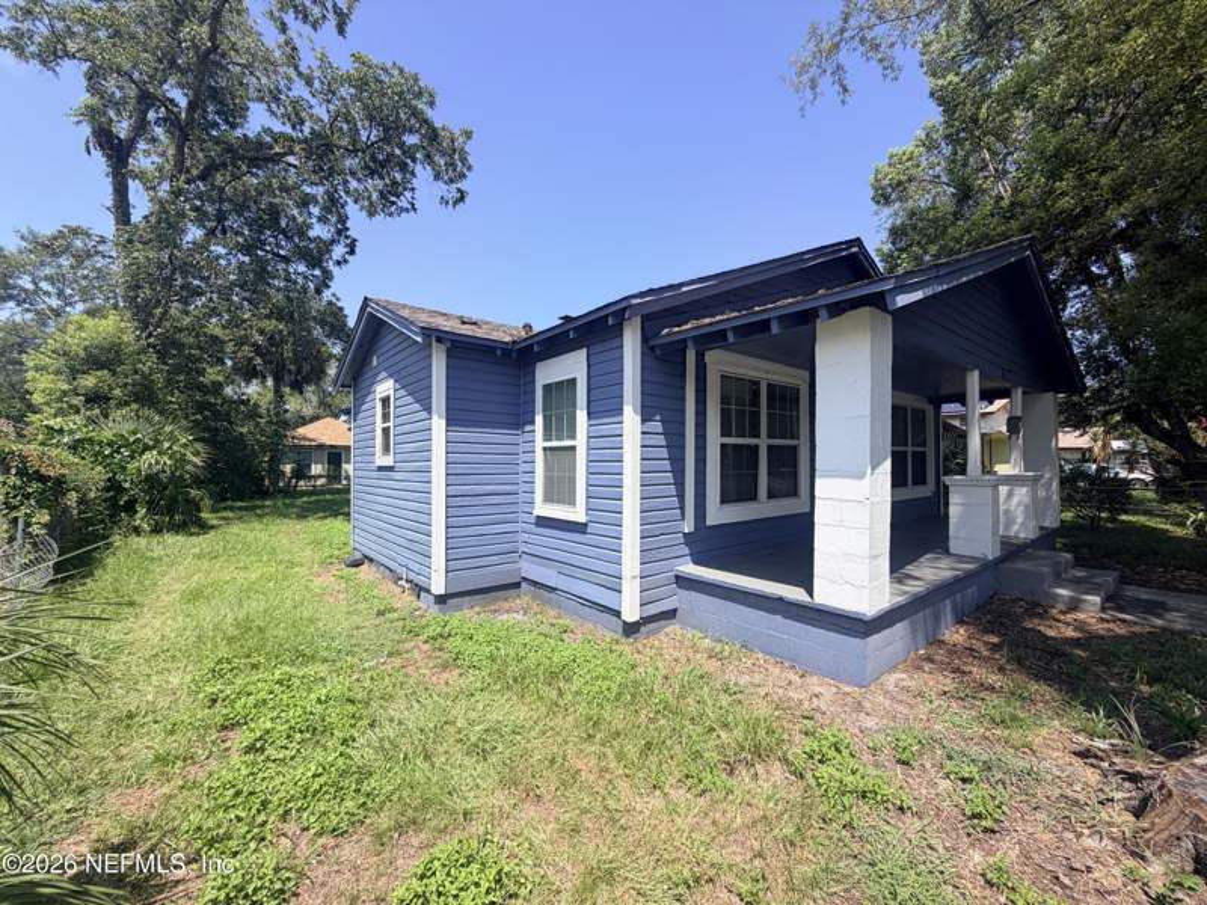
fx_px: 488
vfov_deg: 85.7
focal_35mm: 14
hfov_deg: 102.1
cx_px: 604
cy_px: 452
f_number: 2.2
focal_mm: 2.22
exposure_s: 1/770
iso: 32
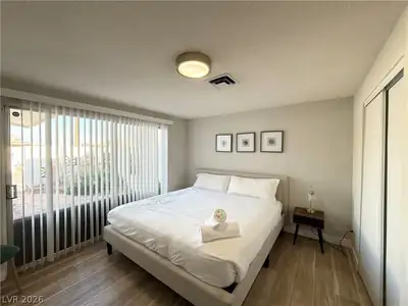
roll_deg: -0.2
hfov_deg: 102.1
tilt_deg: -0.9
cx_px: 204
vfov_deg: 85.7
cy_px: 153
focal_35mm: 14
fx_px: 165
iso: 80
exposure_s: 1/120
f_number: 2.2
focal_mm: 2.22
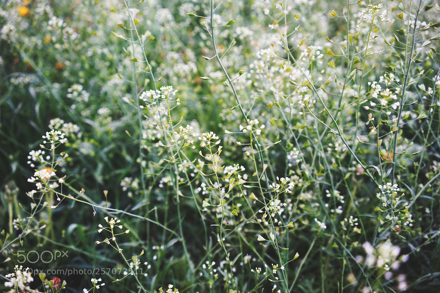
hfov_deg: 54.4
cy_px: 146
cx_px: 220
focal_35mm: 35
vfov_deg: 37.9
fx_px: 428
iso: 100
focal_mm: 35
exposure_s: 1/50
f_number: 4
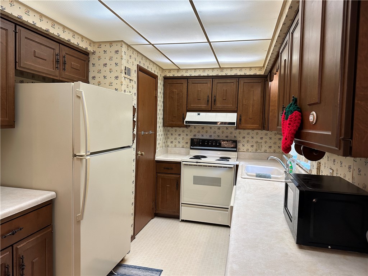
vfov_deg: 56.8
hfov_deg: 71.6
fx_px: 255
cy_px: 138
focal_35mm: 24
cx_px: 184
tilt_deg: -2.9
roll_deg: -2.4
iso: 160
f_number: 1.78
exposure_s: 1/120
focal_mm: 6.86
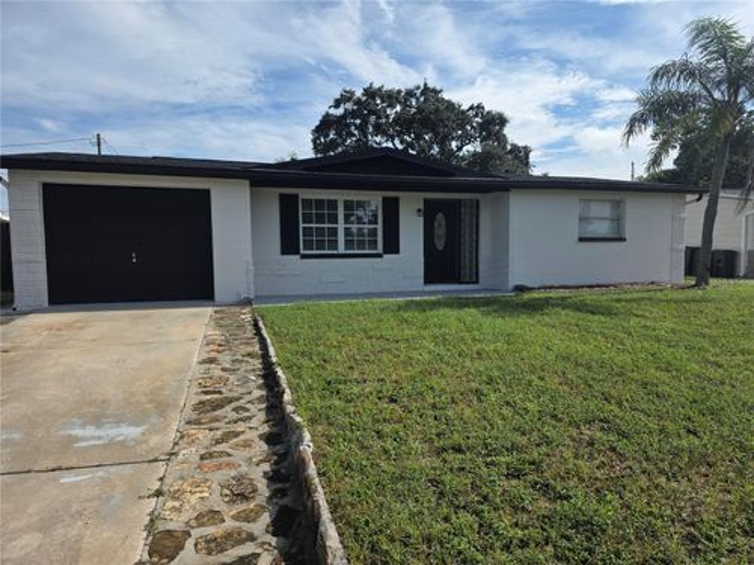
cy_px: 282
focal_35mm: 23
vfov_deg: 58.9
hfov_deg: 73.9
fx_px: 501
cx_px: 377
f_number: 1.7
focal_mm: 6.3
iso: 80
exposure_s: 1/7626
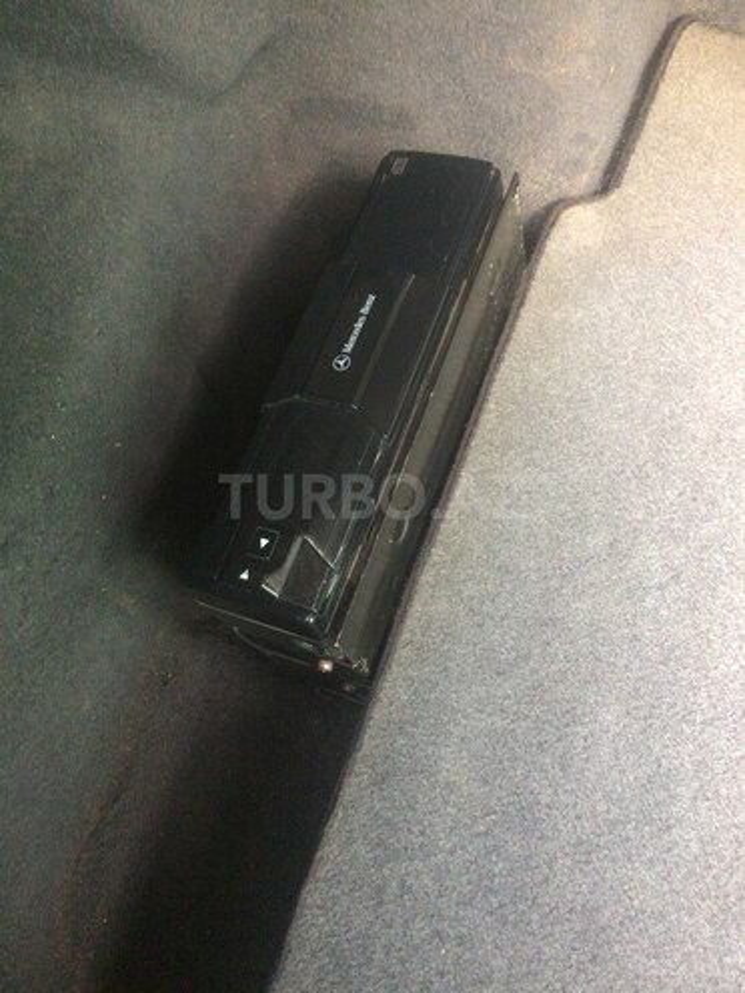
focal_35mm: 29
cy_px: 496
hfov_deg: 48.2
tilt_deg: -64.4
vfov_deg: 61.7
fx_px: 832
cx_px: 372
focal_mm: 4.15
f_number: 2.2
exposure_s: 1/20
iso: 320
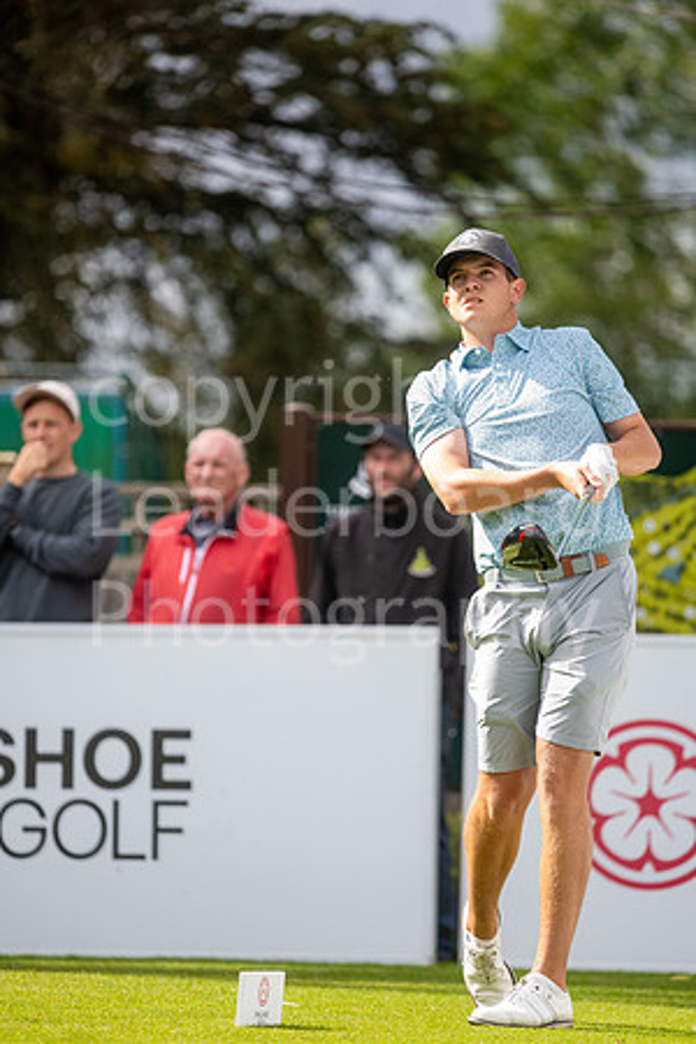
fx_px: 8699
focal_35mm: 300
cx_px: 348
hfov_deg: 4.6
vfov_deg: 6.9
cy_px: 522
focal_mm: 300
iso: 640
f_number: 4
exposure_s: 1/2500
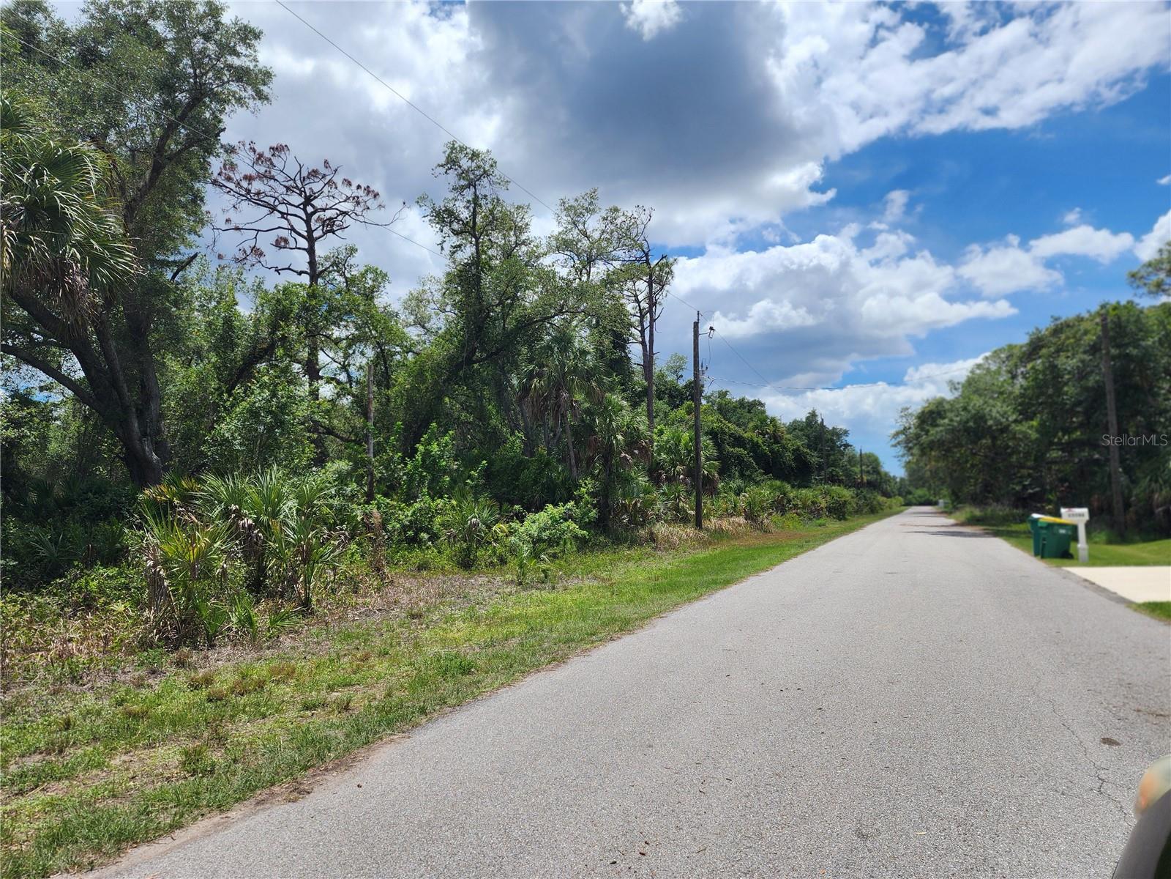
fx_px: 778
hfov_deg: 73.9
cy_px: 440
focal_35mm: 23
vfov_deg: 58.9
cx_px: 586
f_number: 1.8
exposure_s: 1/1839
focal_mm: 6.4
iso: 12
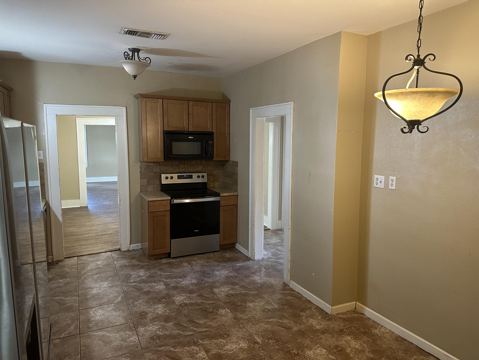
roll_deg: -0.5
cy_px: 180
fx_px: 332
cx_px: 240
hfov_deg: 71.6
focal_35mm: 24
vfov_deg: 56.8
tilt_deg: -6.7
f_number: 1.78
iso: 320
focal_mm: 6.86
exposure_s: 1/60
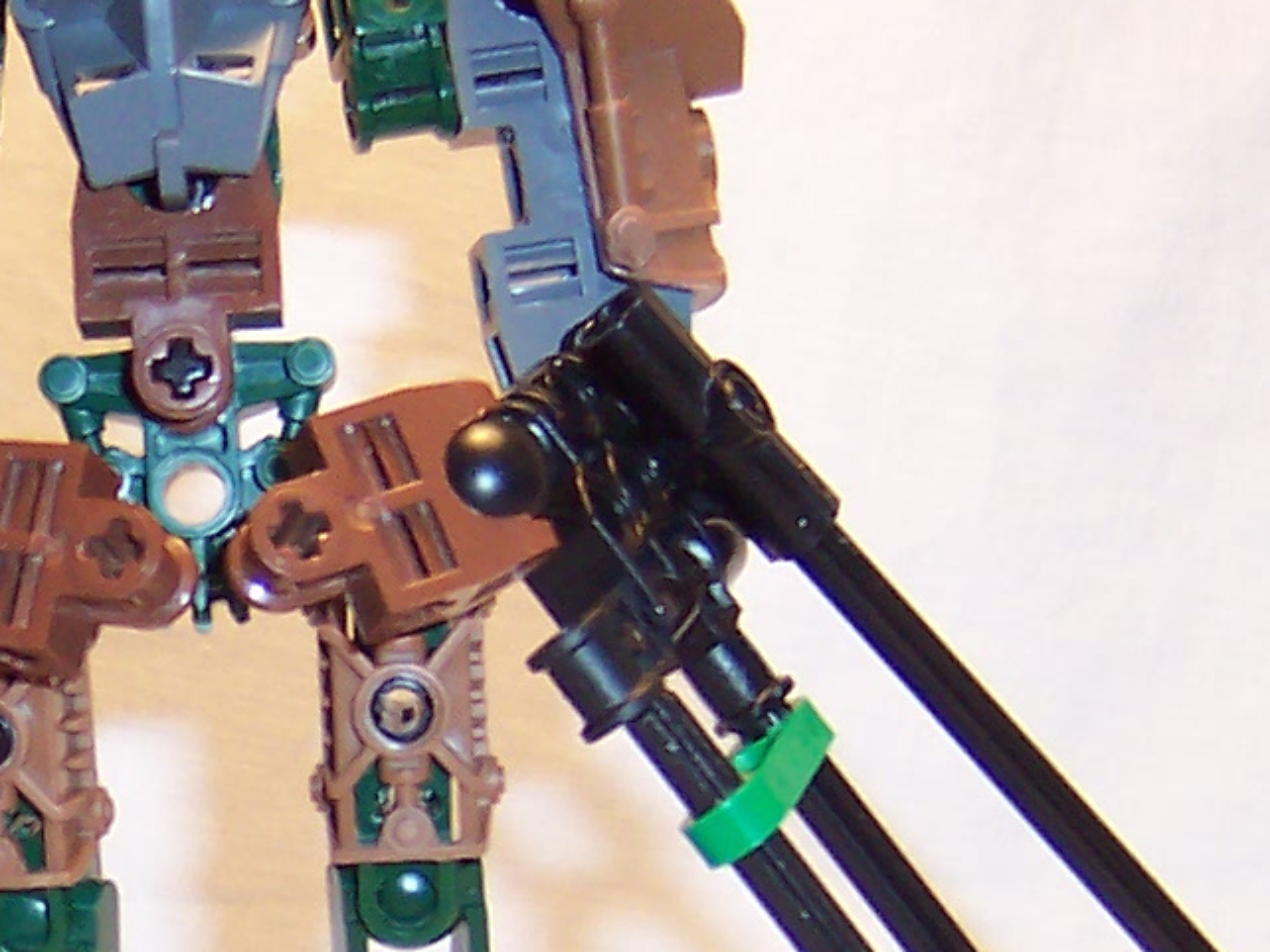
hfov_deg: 16.8
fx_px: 4181
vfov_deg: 12.9
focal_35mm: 114
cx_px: -99
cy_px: 883
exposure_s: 1/60
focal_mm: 5.6
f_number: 2.8
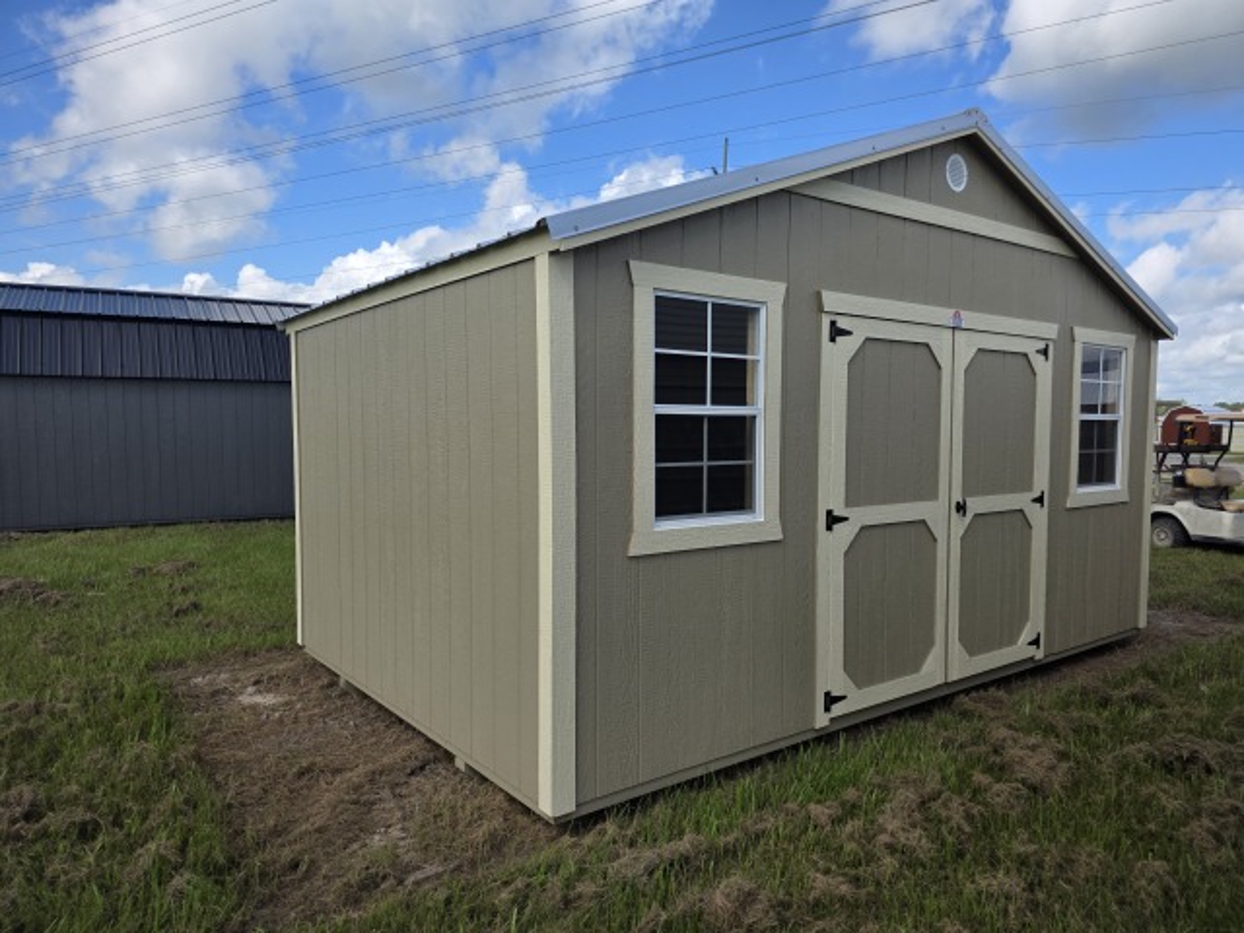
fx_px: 827
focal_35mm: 23
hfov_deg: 73.9
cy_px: 466
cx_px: 622
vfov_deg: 58.9
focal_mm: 6.3
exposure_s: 1/4650
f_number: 1.7
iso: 80
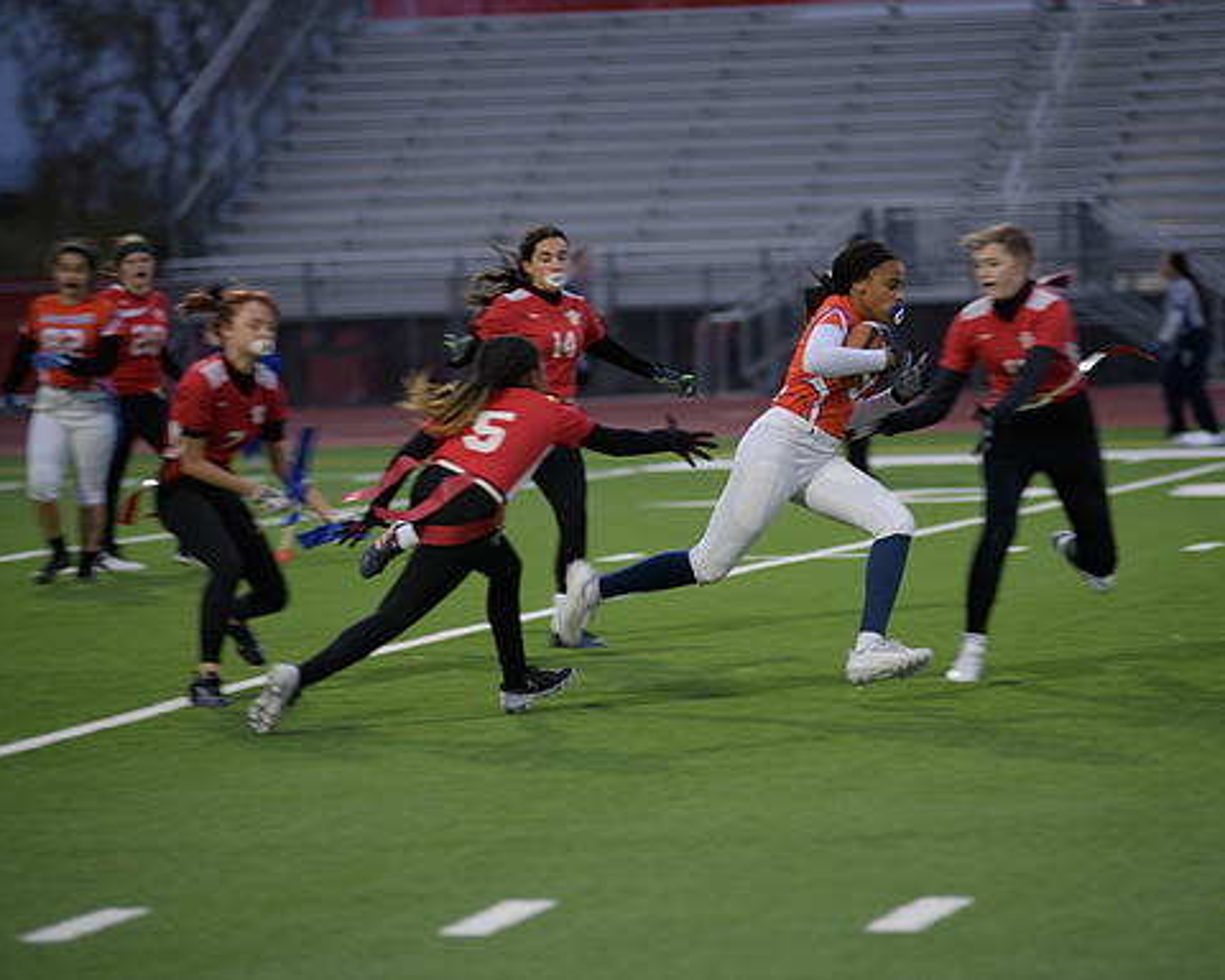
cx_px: 674
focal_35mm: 187
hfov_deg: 10.3
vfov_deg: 8.3
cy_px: 489
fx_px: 6780
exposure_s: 1/200
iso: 360
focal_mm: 165
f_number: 2.8
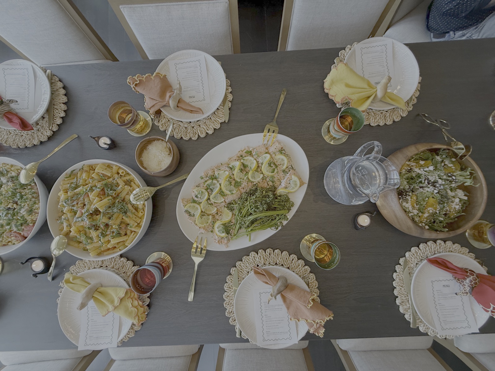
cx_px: 248
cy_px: 186
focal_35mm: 14
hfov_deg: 102.1
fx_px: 200
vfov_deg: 85.7
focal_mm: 2.22
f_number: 2.2
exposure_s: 1/61
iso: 125
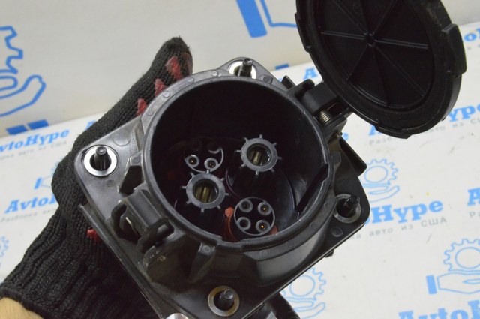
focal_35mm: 57
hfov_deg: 35.1
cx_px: 240
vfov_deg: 23.7
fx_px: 759
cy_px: 160
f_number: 20
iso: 6400
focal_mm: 38
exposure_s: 1/20
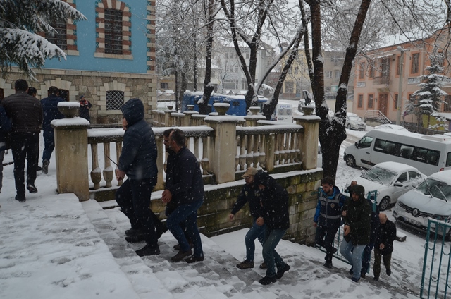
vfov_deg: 28.0
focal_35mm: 48
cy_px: 150
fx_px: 600
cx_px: 226
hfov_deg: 41.2
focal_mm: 32
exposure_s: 1/200
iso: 200
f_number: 7.1
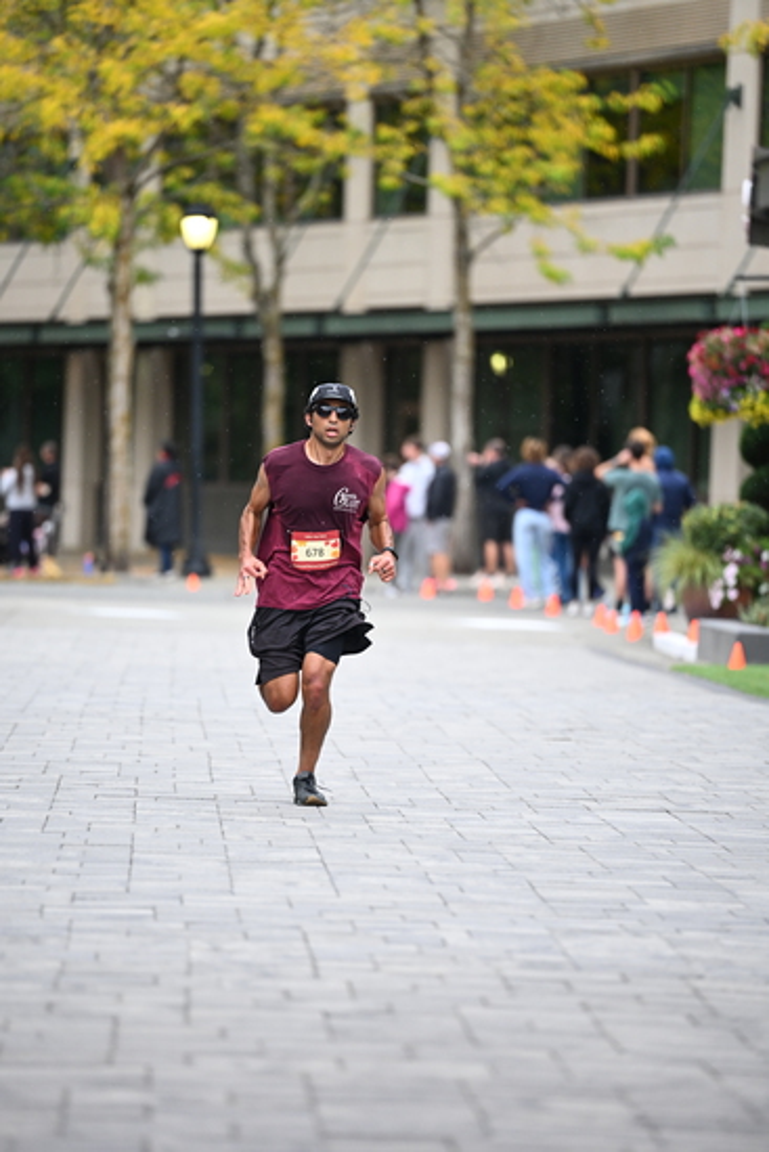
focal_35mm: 195
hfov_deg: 7.0
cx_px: 384
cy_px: 576
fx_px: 6244
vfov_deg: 10.5
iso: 1250
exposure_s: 1/1250
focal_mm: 195
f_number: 2.8
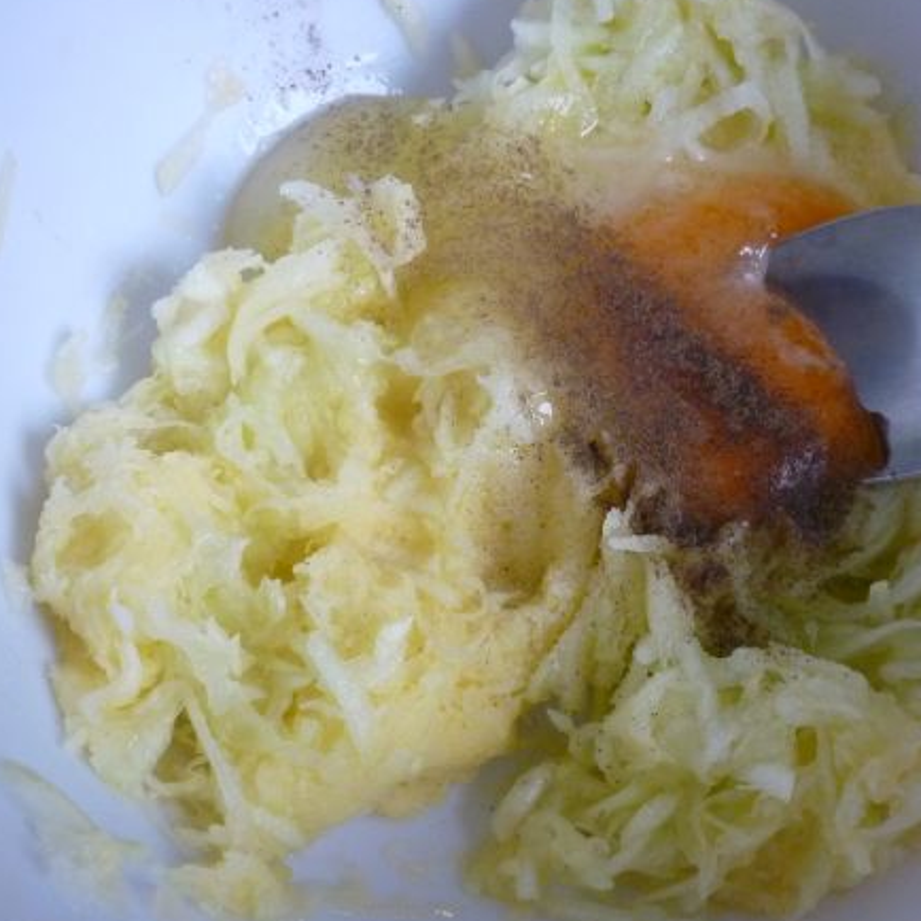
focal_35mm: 43
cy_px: 477
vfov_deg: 39.2
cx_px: 531
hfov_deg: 39.1
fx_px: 1294
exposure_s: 1/125
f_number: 2.8
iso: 400
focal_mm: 5.5
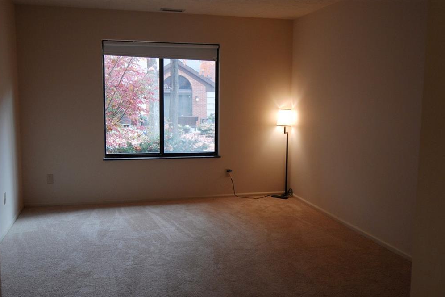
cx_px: 224
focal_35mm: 37
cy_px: 151
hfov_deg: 51.9
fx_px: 457
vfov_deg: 36.0
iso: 400
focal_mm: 24
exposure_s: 1/80
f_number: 4.5
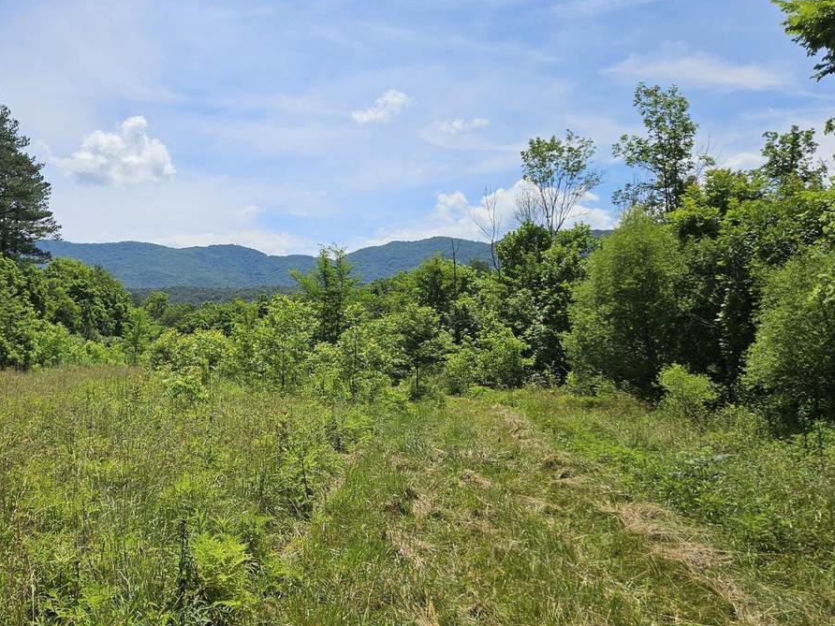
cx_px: 296
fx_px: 796
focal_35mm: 33
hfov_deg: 54.5
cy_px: 295
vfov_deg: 42.9
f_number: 1.8
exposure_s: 1/4256
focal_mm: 5.4
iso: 25
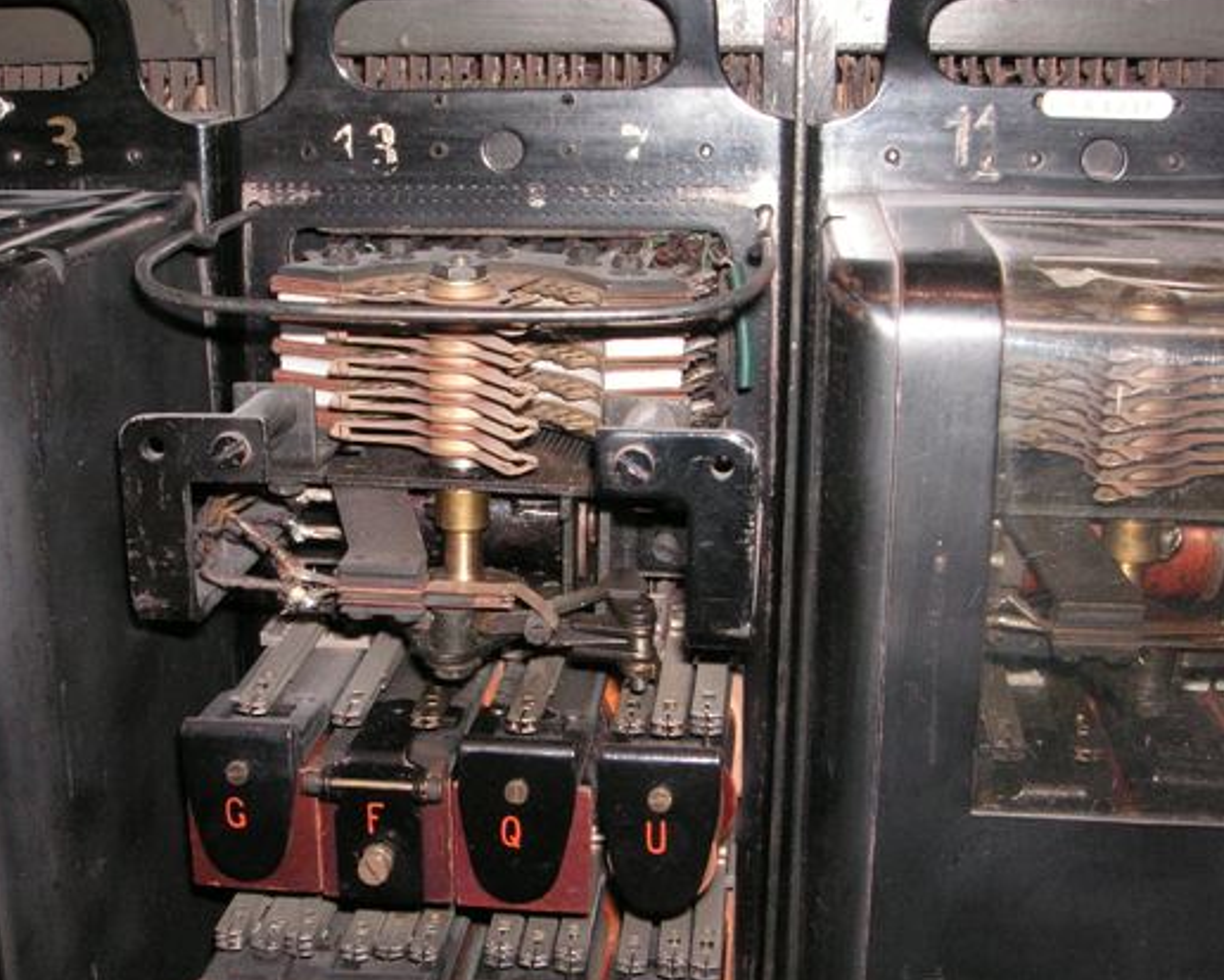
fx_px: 1667
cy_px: 475
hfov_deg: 40.2
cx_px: 505
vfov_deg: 32.8
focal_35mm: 46
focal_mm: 6.3
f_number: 6.6
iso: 160
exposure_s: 1/45
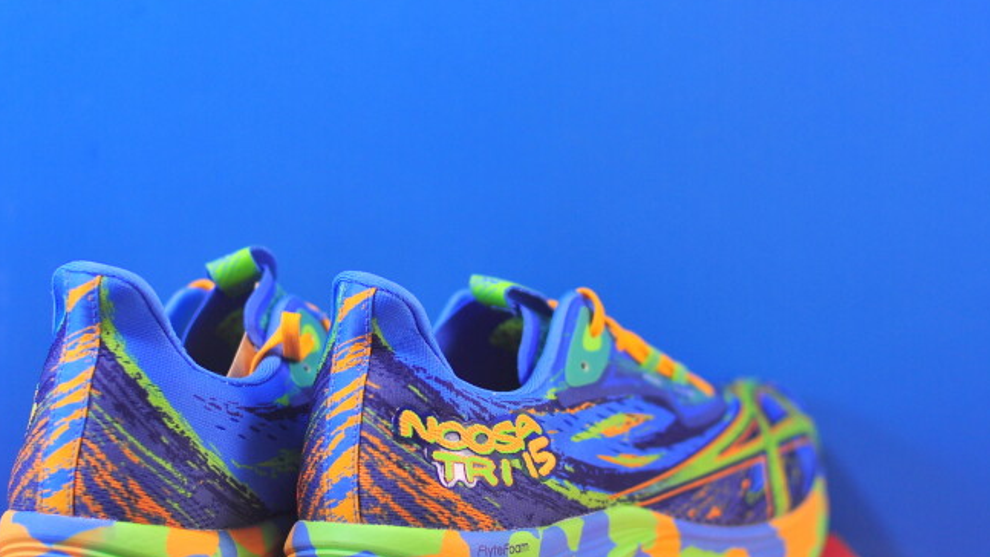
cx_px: 424
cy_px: 310
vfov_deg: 12.5
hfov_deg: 22.0
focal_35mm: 97
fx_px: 2546
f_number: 2.2
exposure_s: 1/320
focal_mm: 50
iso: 250
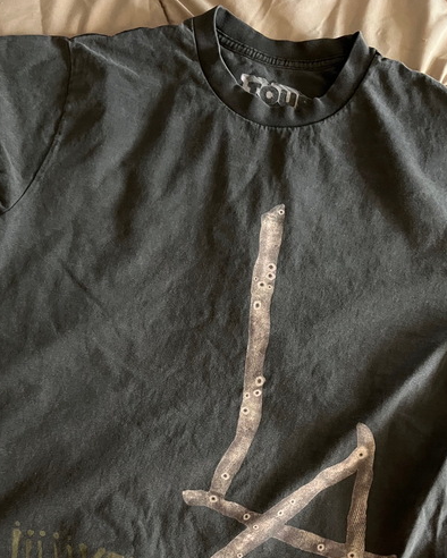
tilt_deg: -78.7
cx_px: 199
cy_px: 413
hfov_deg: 38.2
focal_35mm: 39
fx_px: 645
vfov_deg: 45.3
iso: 500
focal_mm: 5.7
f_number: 1.5
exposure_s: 1/30
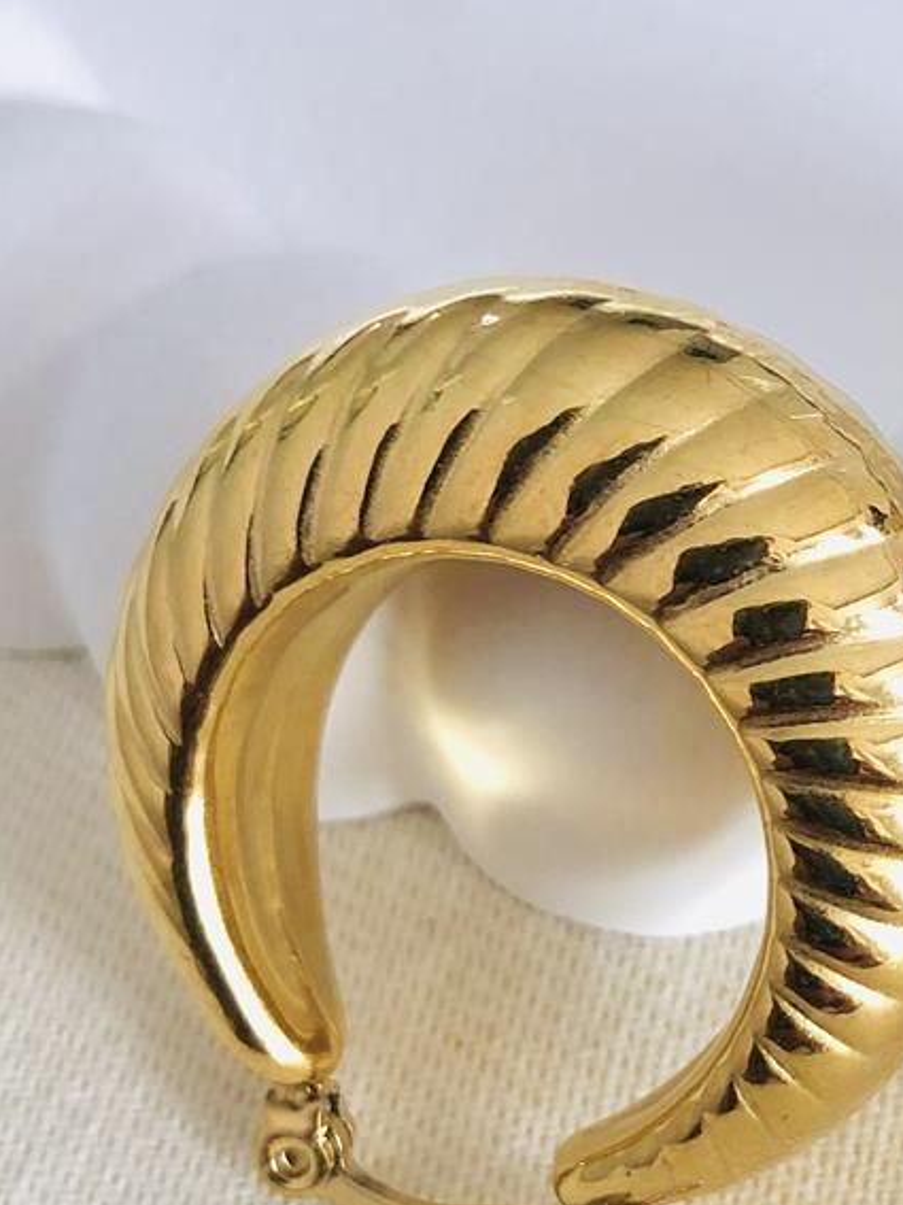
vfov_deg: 24.7
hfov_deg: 17.7
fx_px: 2749
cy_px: 559
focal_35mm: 79
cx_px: 1101
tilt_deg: -58.3
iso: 25
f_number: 1.8
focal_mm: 3.99
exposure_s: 1/40
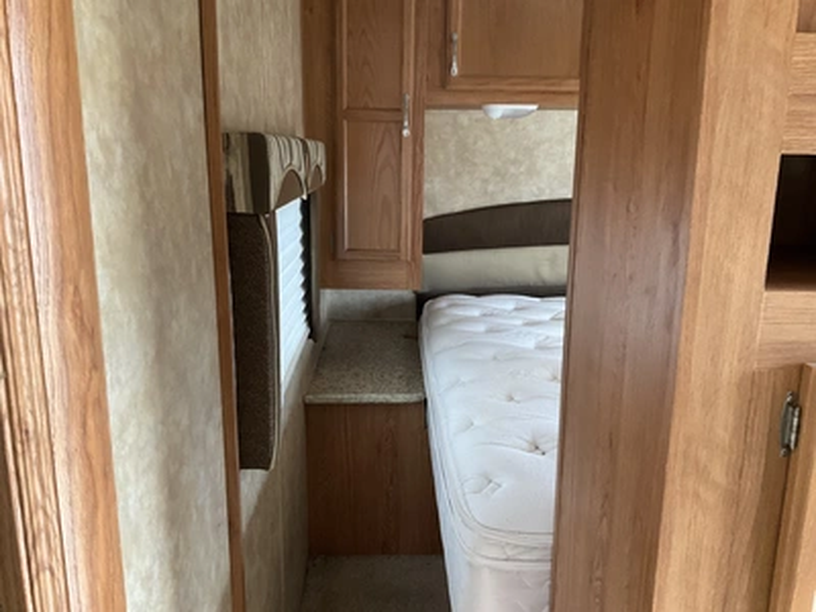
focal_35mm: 29
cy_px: 306
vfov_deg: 48.2
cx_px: 408
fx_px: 684
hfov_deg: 61.7
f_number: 1.8
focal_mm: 3
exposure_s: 1/60
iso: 100
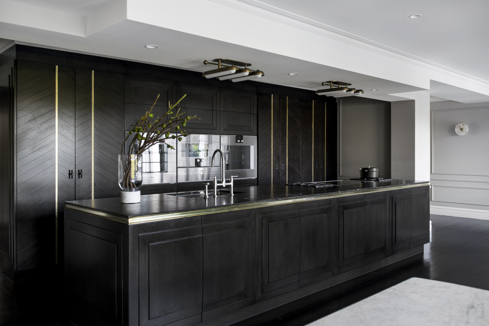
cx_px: 244
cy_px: 163
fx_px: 435
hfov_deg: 58.7
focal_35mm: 32
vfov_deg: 41.1
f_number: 5
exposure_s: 1/6
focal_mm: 32
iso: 200
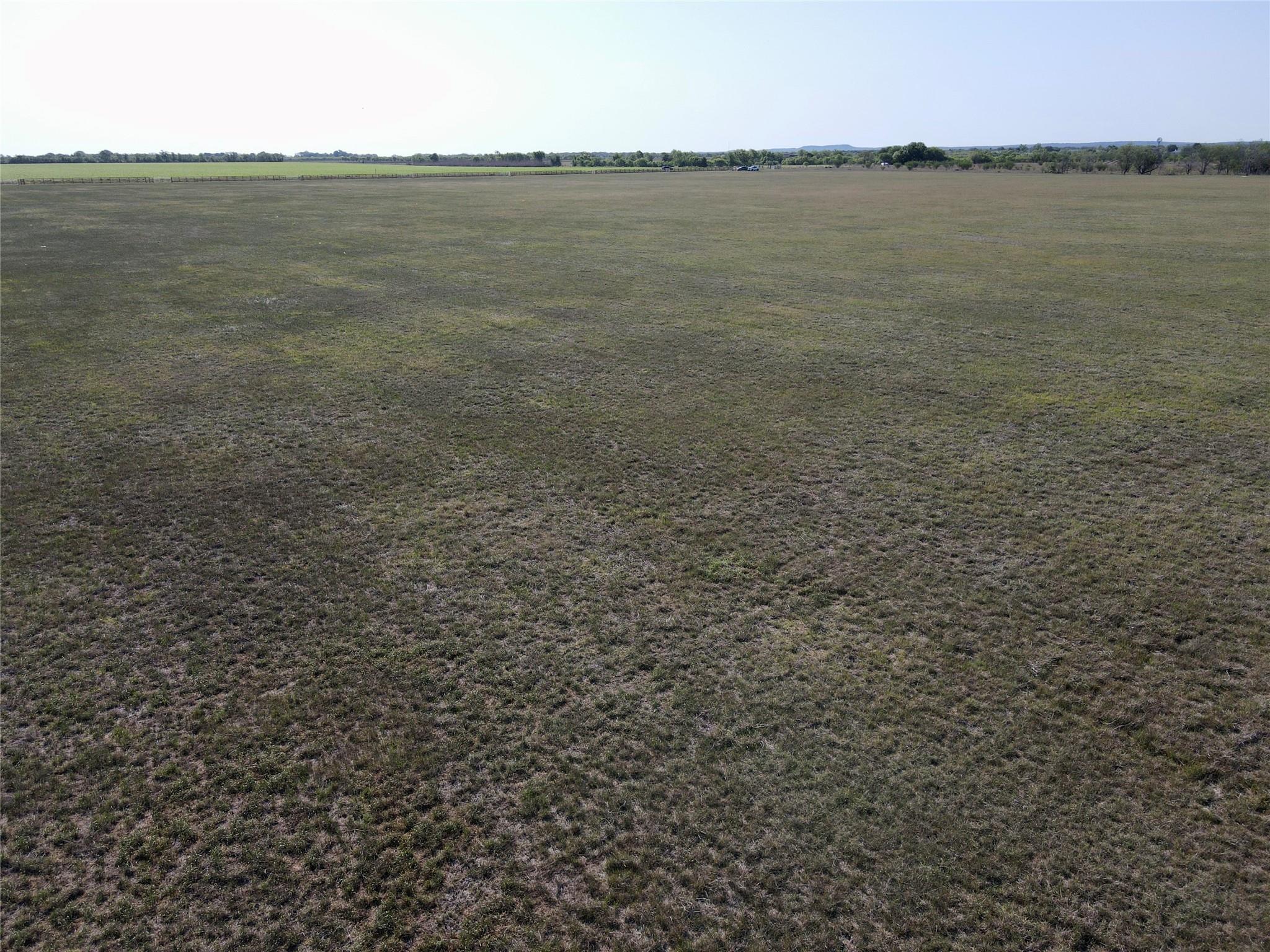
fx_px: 881
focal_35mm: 24
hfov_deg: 71.6
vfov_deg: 56.8
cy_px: 476
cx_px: 635
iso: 110
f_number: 2.8
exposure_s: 1/725
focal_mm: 4.5
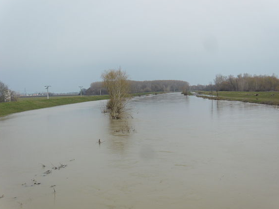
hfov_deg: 39.6
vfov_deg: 30.3
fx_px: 387
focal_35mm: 48
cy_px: 107
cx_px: 146
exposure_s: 1/899
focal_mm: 7.8
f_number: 4.5
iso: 80
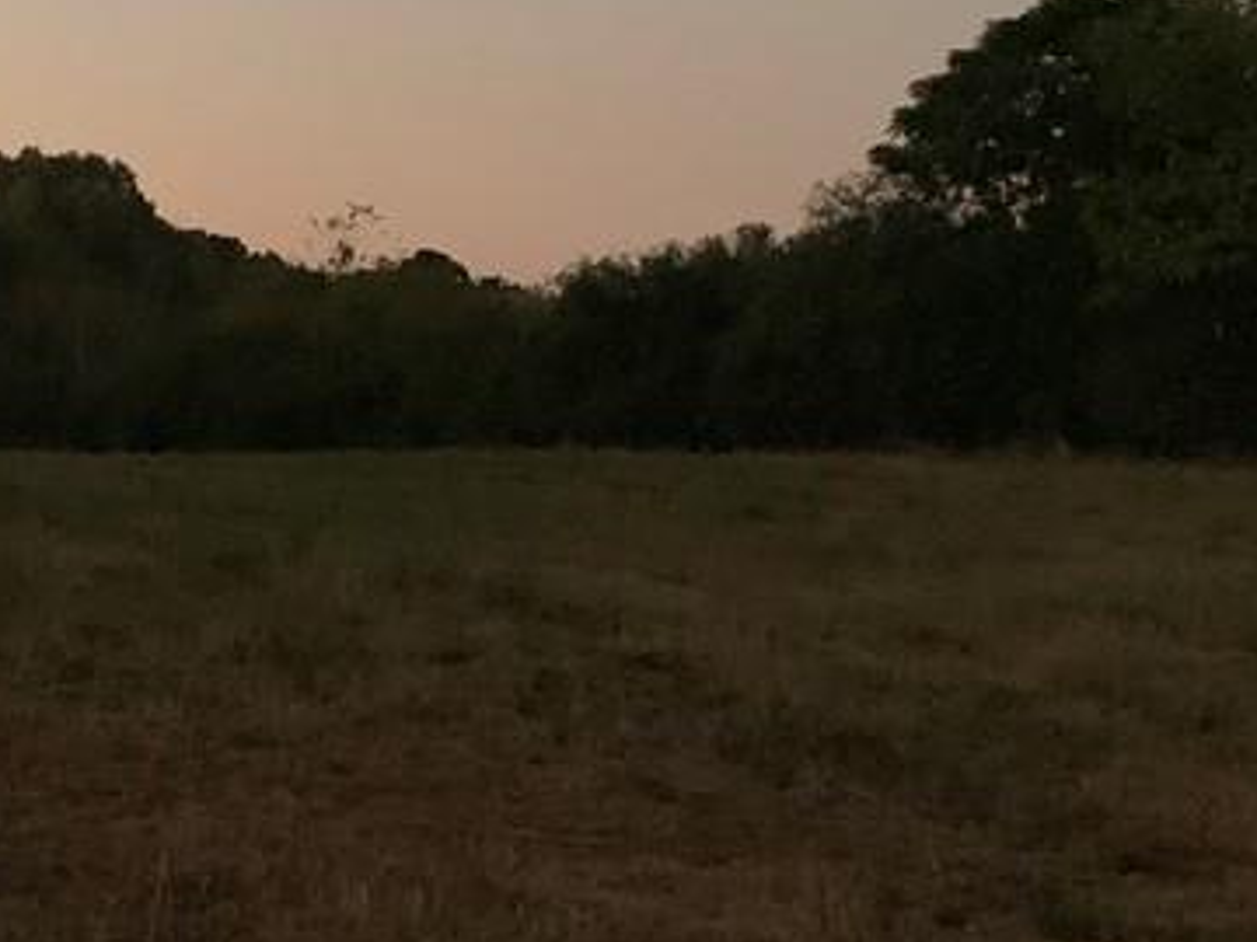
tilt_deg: -0.9
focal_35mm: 74
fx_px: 2687
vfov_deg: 19.9
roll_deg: +0.7
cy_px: 457
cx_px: 66
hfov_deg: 25.3
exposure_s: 1/26
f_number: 1.8
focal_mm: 4.25
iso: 800
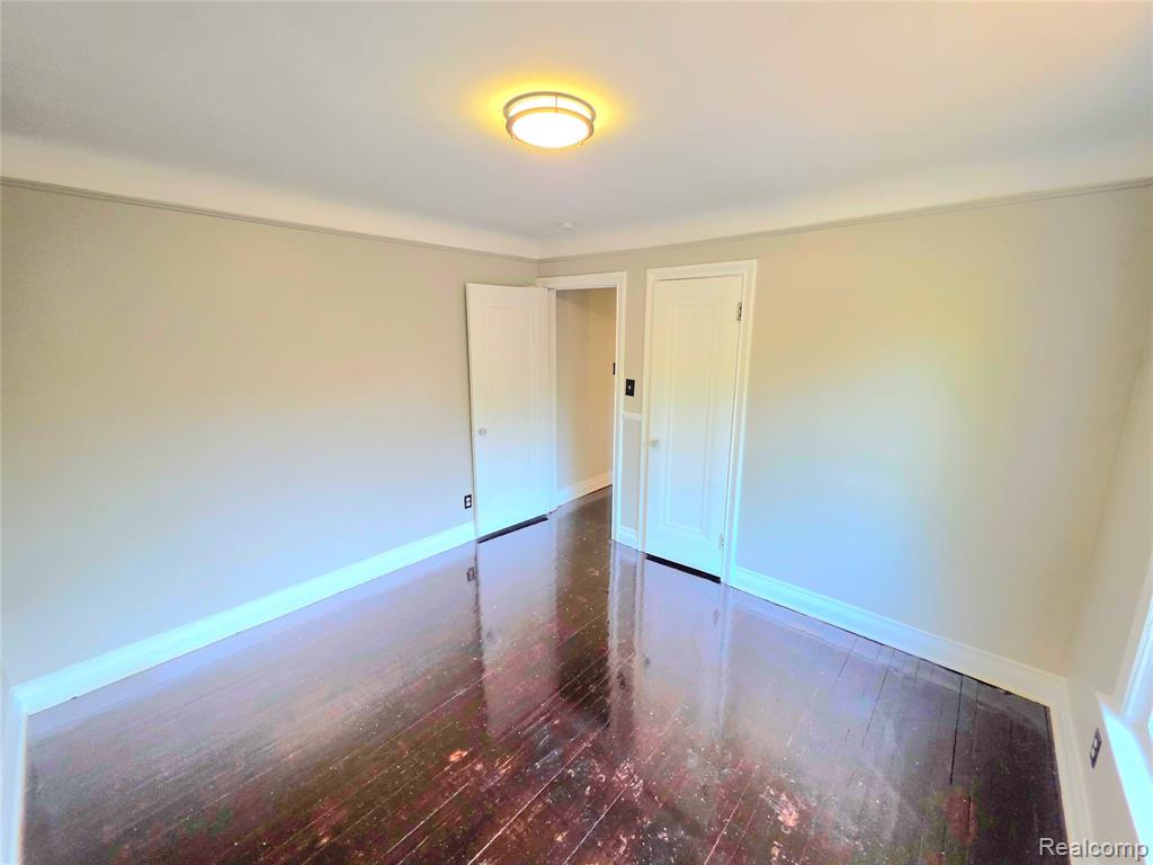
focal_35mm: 13
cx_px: 576
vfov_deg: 89.9
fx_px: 433
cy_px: 432
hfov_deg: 106.2
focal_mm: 2.2
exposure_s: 1/120
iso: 250
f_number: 1.9
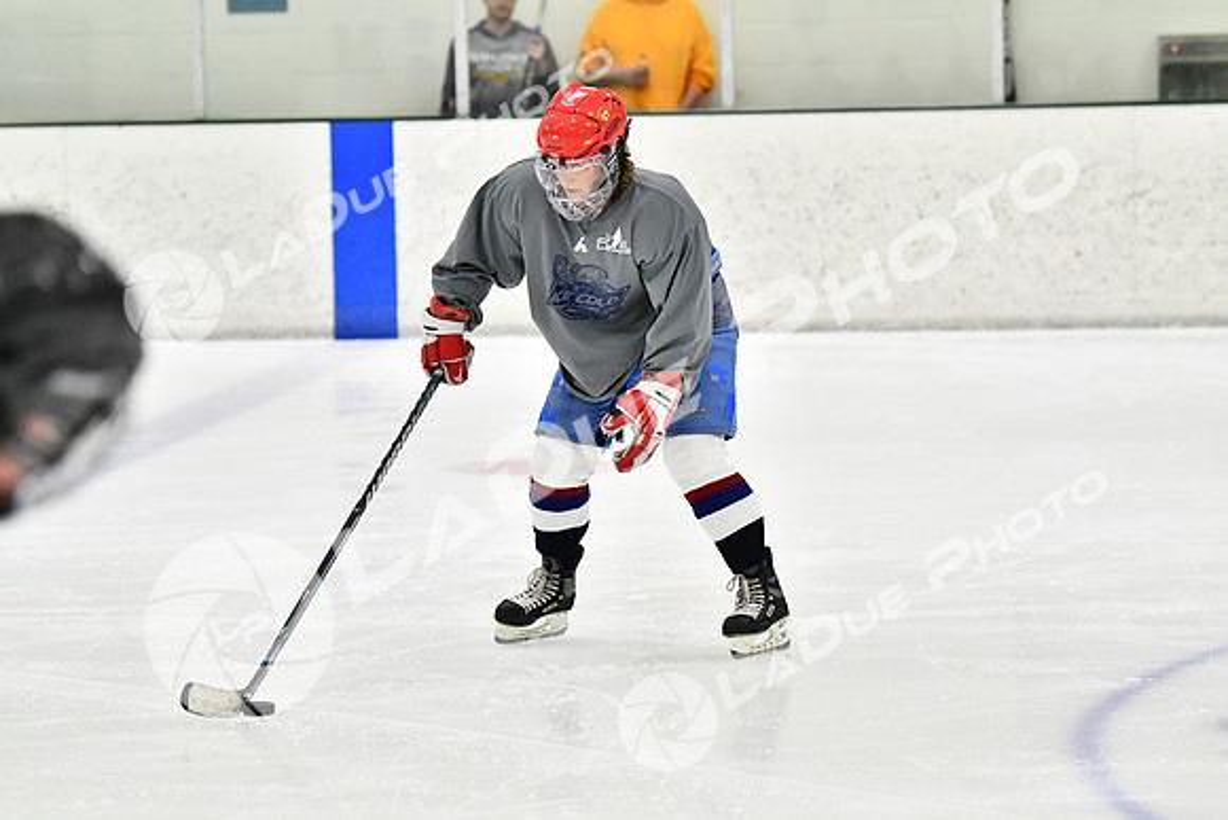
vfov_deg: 7.3
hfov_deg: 11.0
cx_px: 614
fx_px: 6397
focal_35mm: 188
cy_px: 410
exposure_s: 1/1250
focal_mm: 125
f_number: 2.8
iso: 5000
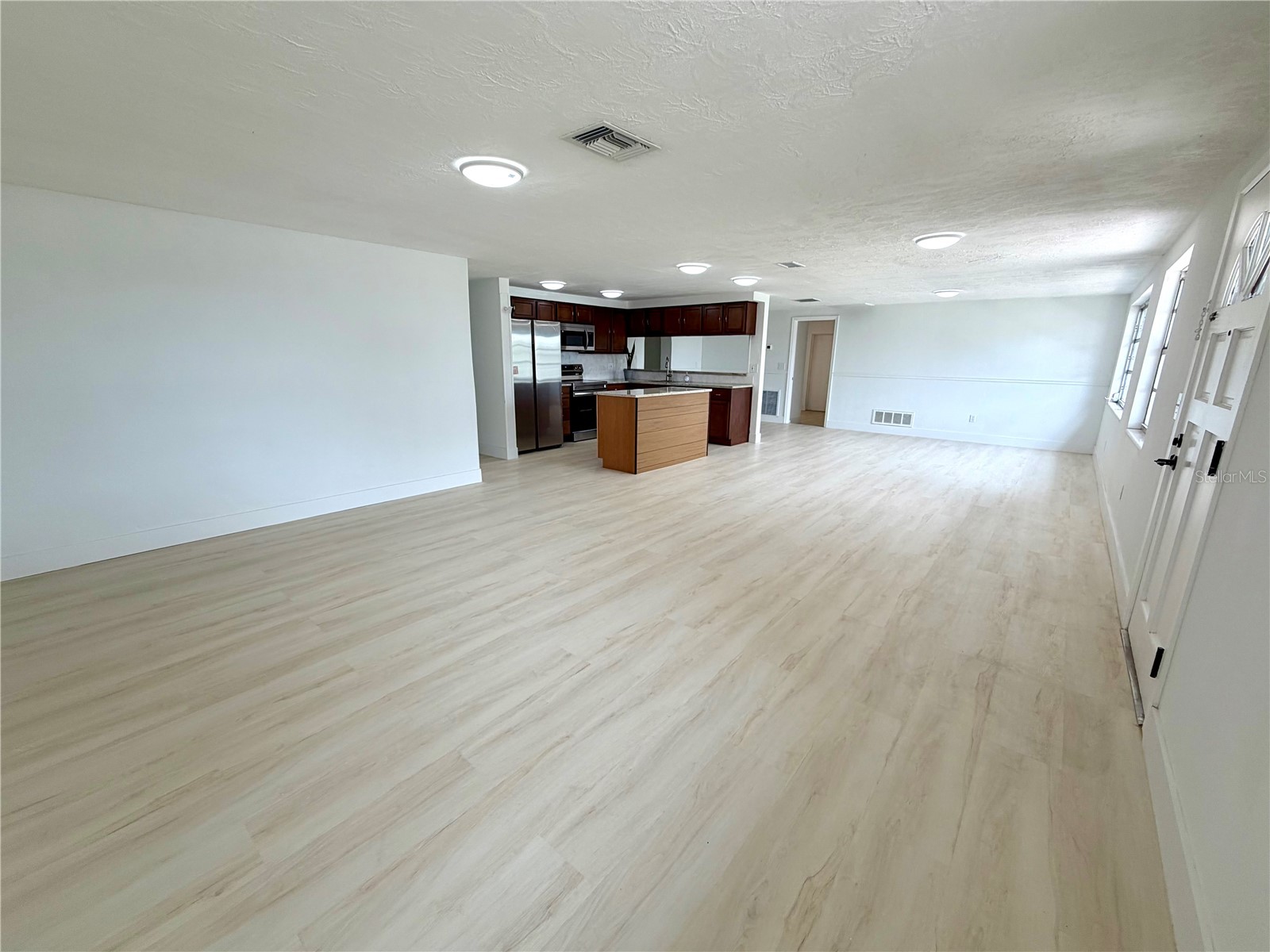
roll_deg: -0.7
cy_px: 476
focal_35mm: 14
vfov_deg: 85.7
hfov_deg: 102.1
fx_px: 514
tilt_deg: -13.6
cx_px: 635
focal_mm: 2.22
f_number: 2.2
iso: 50
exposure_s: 1/120
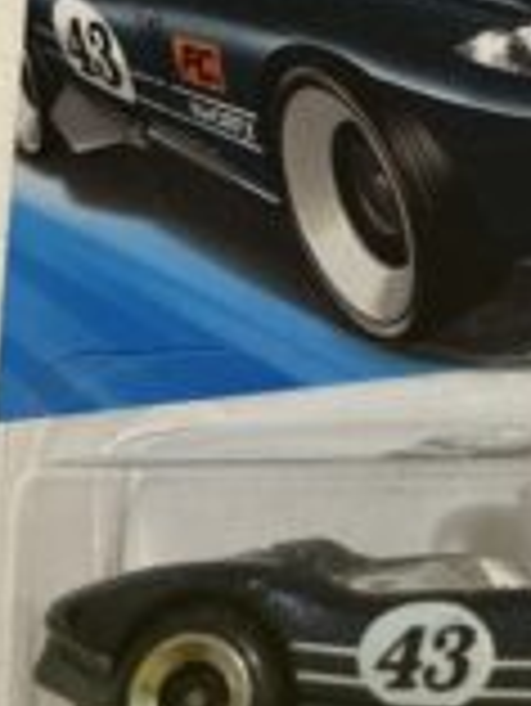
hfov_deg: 19.2
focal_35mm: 74
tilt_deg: -64.5
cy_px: 121
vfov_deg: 25.8
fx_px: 1511
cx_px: 576
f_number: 1.8
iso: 250
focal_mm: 3
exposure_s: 1/30
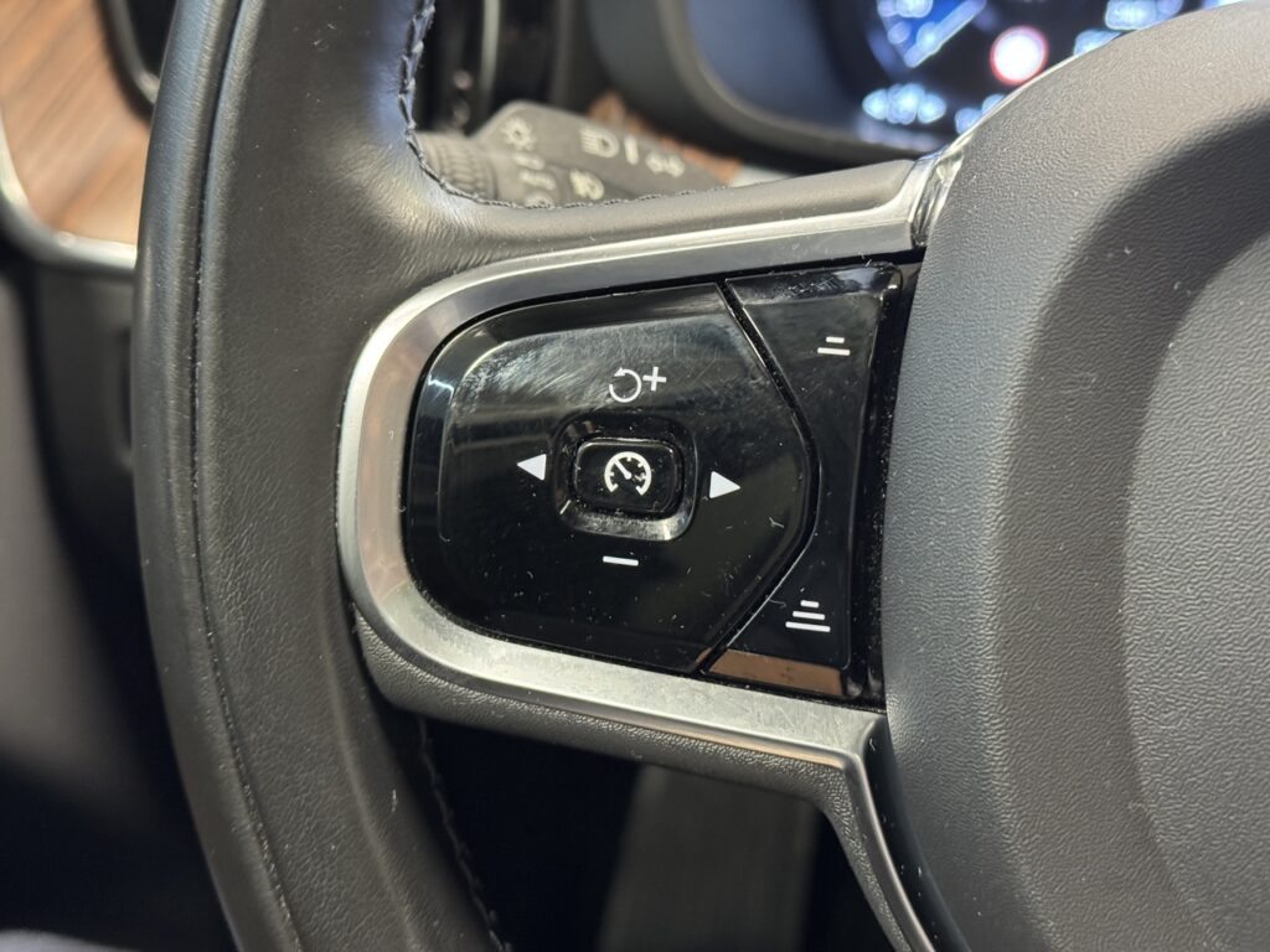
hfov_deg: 39.7
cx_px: 635
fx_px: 1761
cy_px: 476
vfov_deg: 30.3
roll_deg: +0.5
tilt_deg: -29.3
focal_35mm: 48
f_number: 1.78
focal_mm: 6.76
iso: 500
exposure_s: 1/33
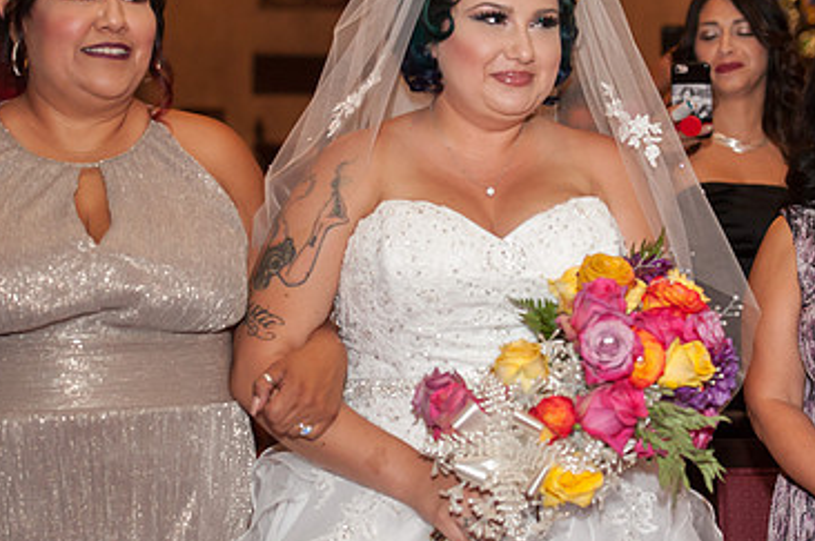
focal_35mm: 111
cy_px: 220
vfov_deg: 12.3
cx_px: 399
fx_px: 2510
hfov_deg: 18.4
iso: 2500
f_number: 3.5
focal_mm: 70
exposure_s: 1/100
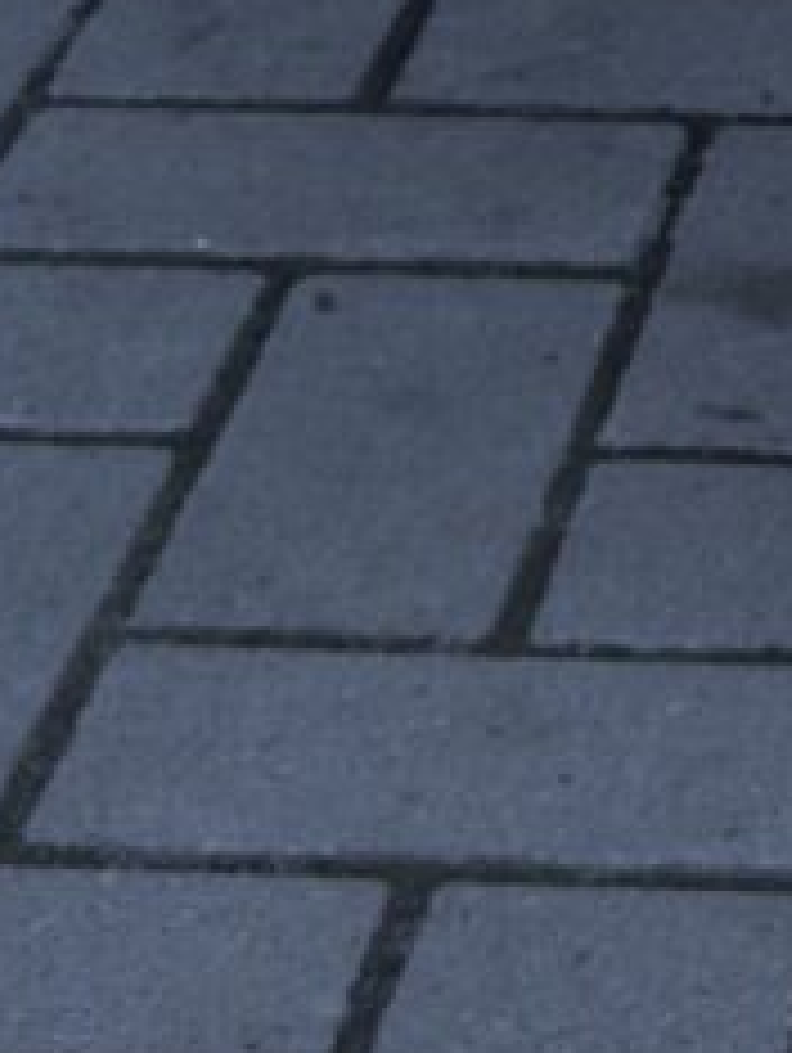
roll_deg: +0.4
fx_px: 6395
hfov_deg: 6.9
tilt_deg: -14.9
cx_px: 1314
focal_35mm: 210
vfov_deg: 8.9
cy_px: -1044
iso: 64
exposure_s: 1/1429
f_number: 1.78
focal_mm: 6.76
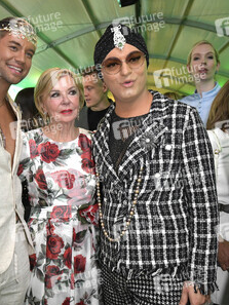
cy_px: 153
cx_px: 50
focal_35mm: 35
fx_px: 308
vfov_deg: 52.6
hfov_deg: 39.3
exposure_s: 1/200
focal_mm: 24
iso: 2500
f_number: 5.6
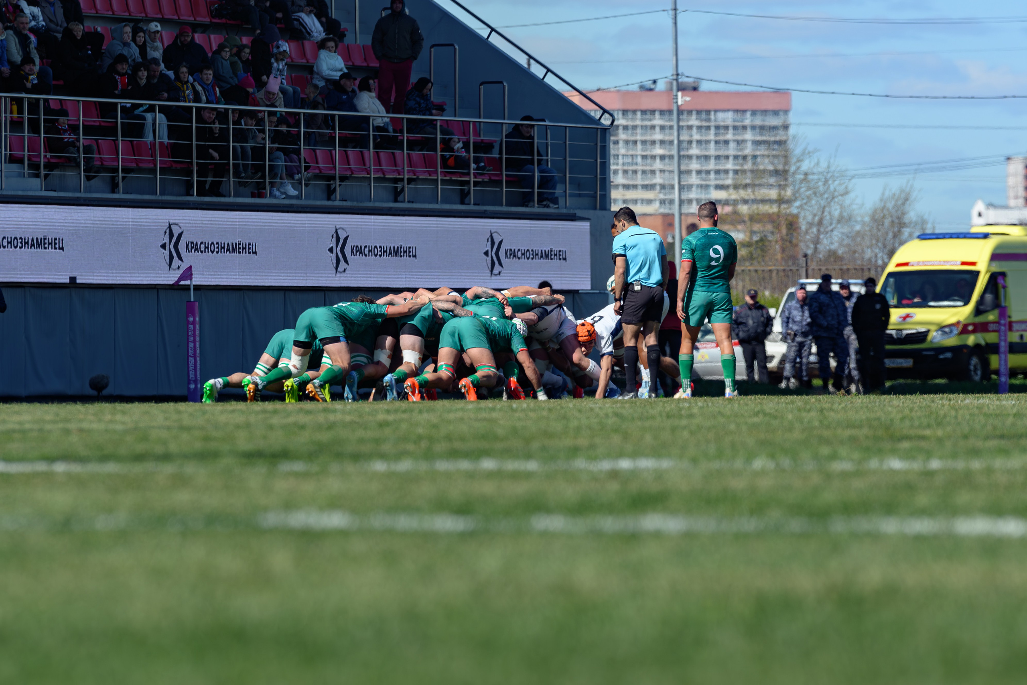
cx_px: 514
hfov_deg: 6.9
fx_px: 8558
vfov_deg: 4.6
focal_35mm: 300
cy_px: 342
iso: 100
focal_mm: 200
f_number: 5.6
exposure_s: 1/1250
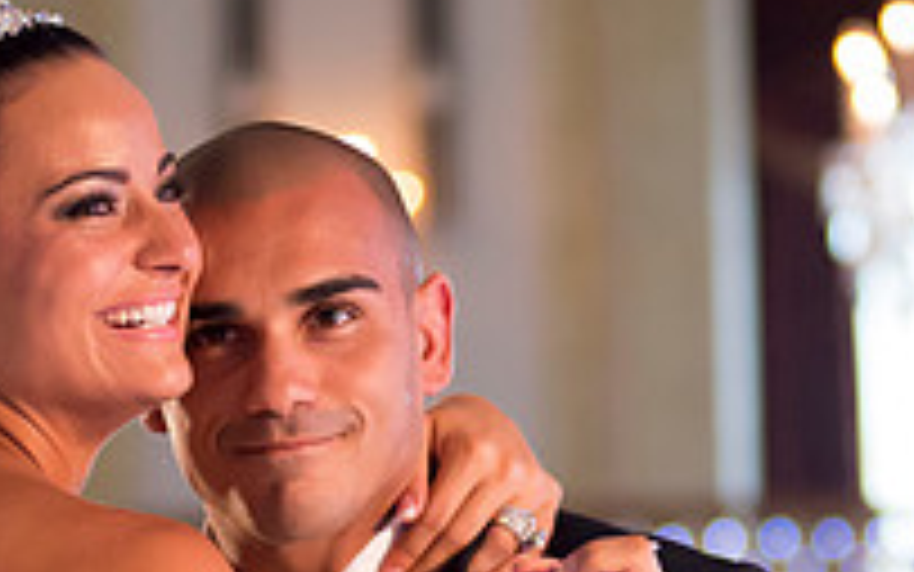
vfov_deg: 5.3
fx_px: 6129
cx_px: 543
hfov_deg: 8.5
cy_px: 471
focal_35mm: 246
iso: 3200
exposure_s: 1/125
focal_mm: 80
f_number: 2.8
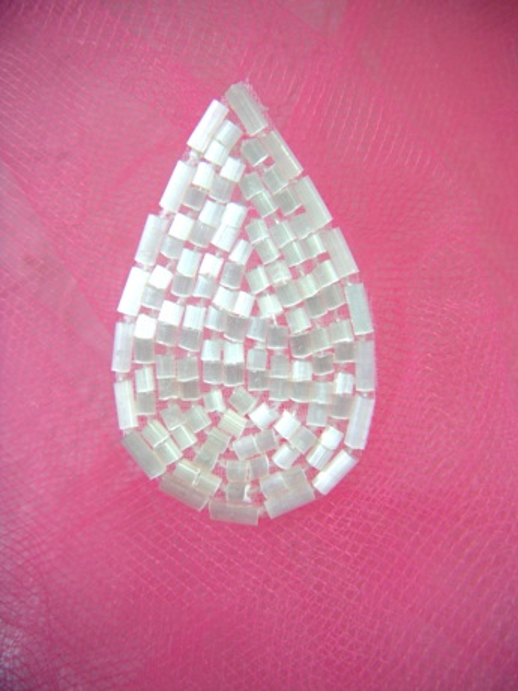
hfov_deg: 40.7
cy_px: 346
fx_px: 698
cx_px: 259
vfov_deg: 52.6
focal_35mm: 35
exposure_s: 1/165
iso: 64
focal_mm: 5.9
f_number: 3.8
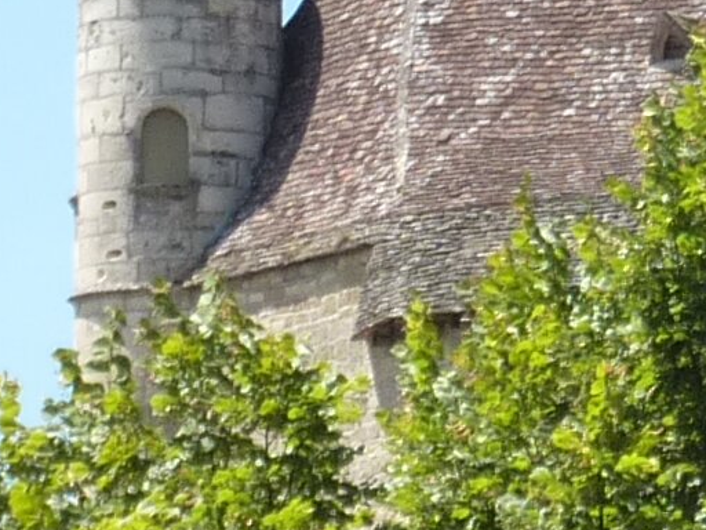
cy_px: 326
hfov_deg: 3.5
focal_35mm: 556
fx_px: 11340
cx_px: 2031
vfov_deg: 2.7
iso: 125
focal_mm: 12.8
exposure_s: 1/320
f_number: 4.2
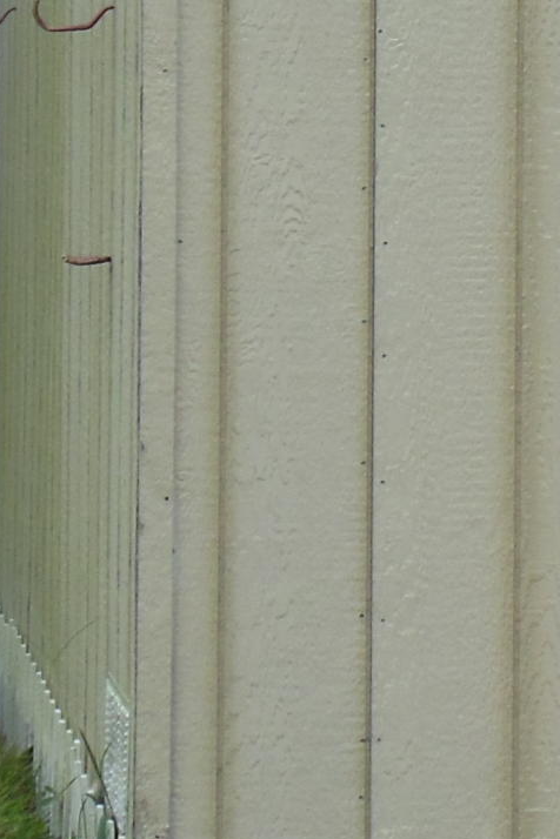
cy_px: -201
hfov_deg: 5.5
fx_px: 5810
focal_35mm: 249
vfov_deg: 8.2
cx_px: 932
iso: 125
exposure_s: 1/400
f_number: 4.1
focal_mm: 10.2
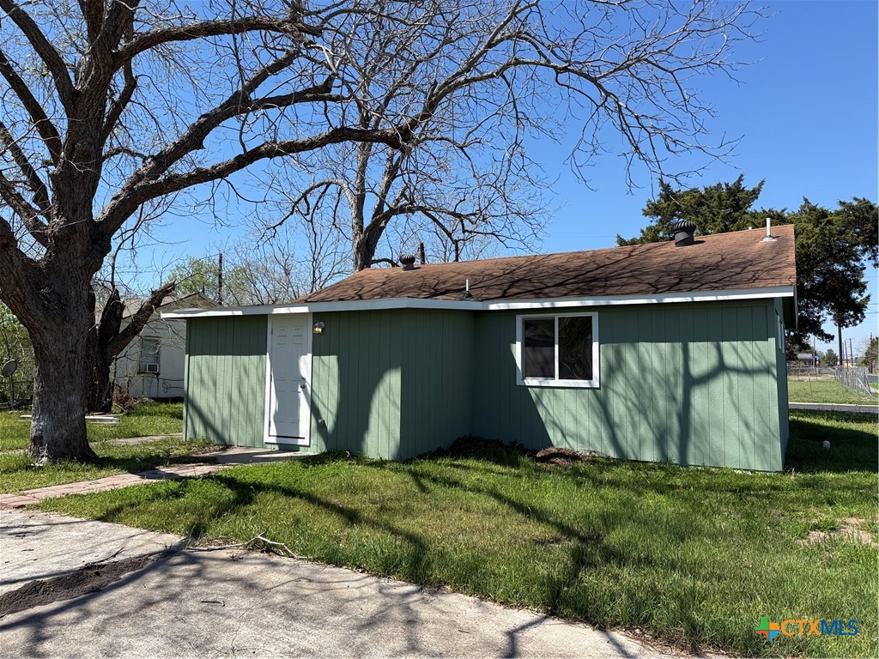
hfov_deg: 71.6
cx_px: 440
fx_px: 609
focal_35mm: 24
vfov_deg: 56.8
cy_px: 330
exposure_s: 1/3279
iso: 80
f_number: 1.78
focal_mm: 6.76
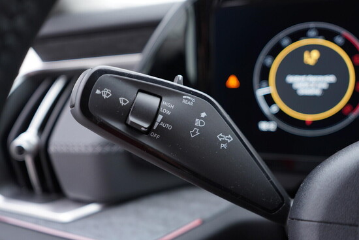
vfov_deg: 36.9
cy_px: 120
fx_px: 359
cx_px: 180
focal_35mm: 36
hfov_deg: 53.1
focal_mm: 24
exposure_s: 1/40
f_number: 2.8
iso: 200
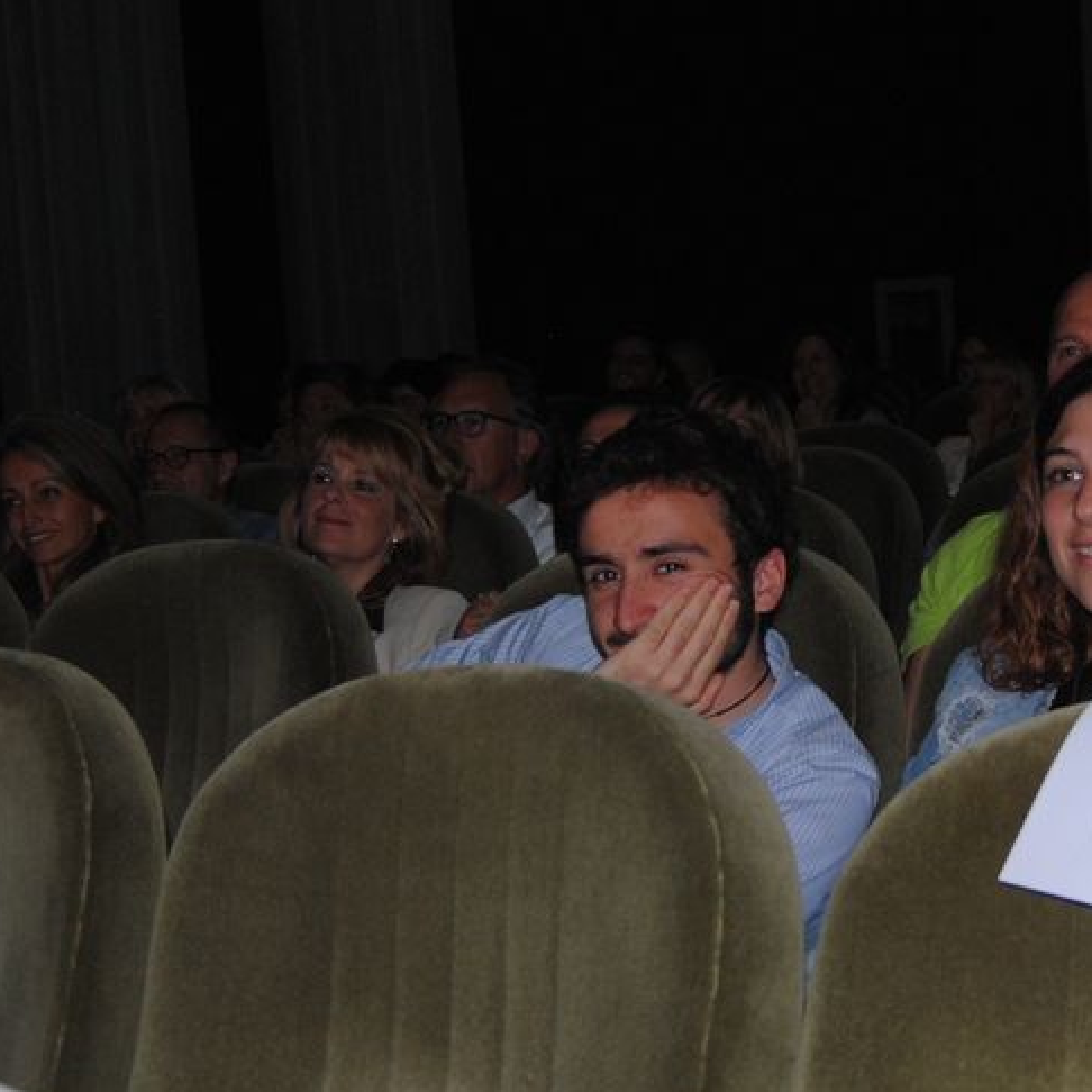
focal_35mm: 84
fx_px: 2998
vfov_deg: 20.6
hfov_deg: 20.5
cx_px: 816
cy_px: 626
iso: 200
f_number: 3.5
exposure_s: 1/60
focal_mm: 20
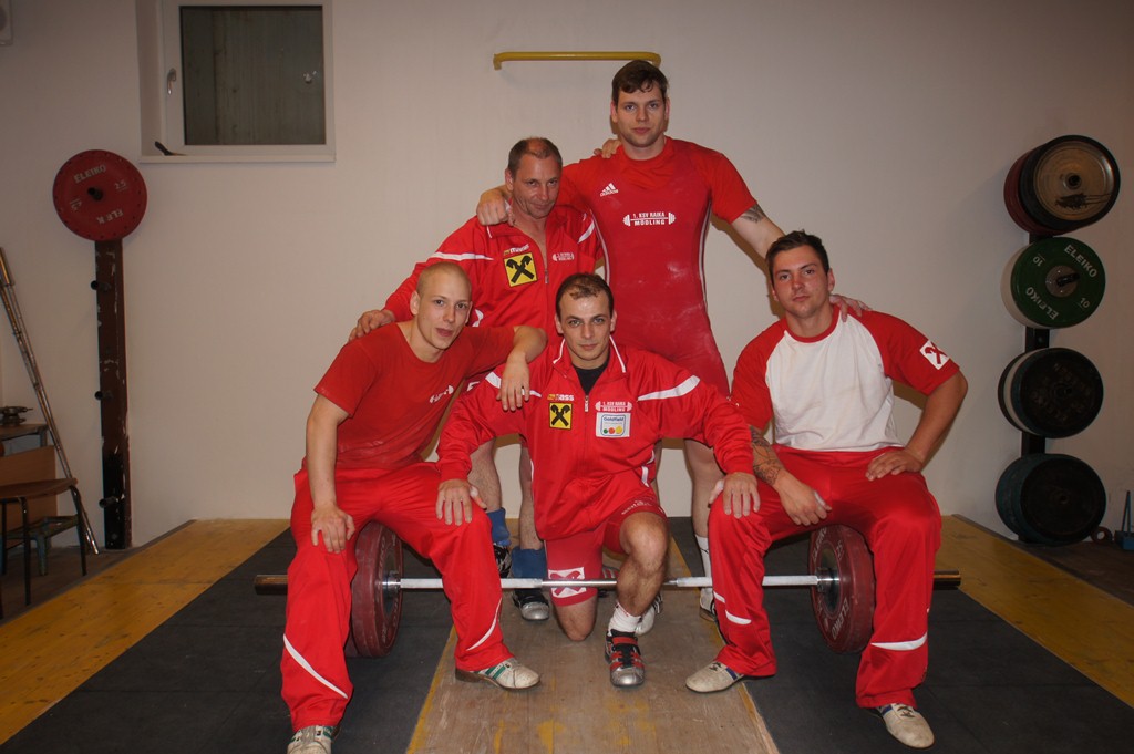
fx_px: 850
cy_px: 377
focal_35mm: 27
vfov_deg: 47.9
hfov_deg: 67.4
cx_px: 567
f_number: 5.6
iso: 200
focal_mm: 18
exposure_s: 1/60
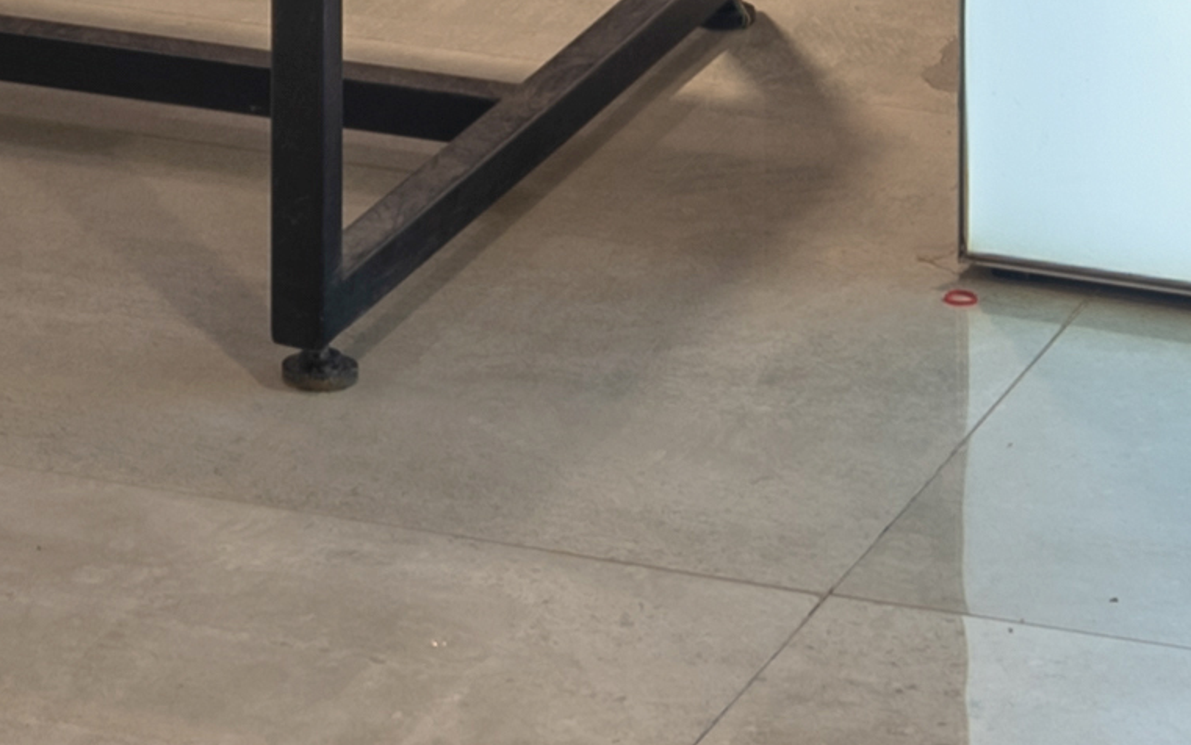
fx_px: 7988
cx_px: 50
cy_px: -2065
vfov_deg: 4.9
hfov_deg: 8.5
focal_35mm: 246
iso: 100
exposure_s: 1/30
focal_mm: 30.5
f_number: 10
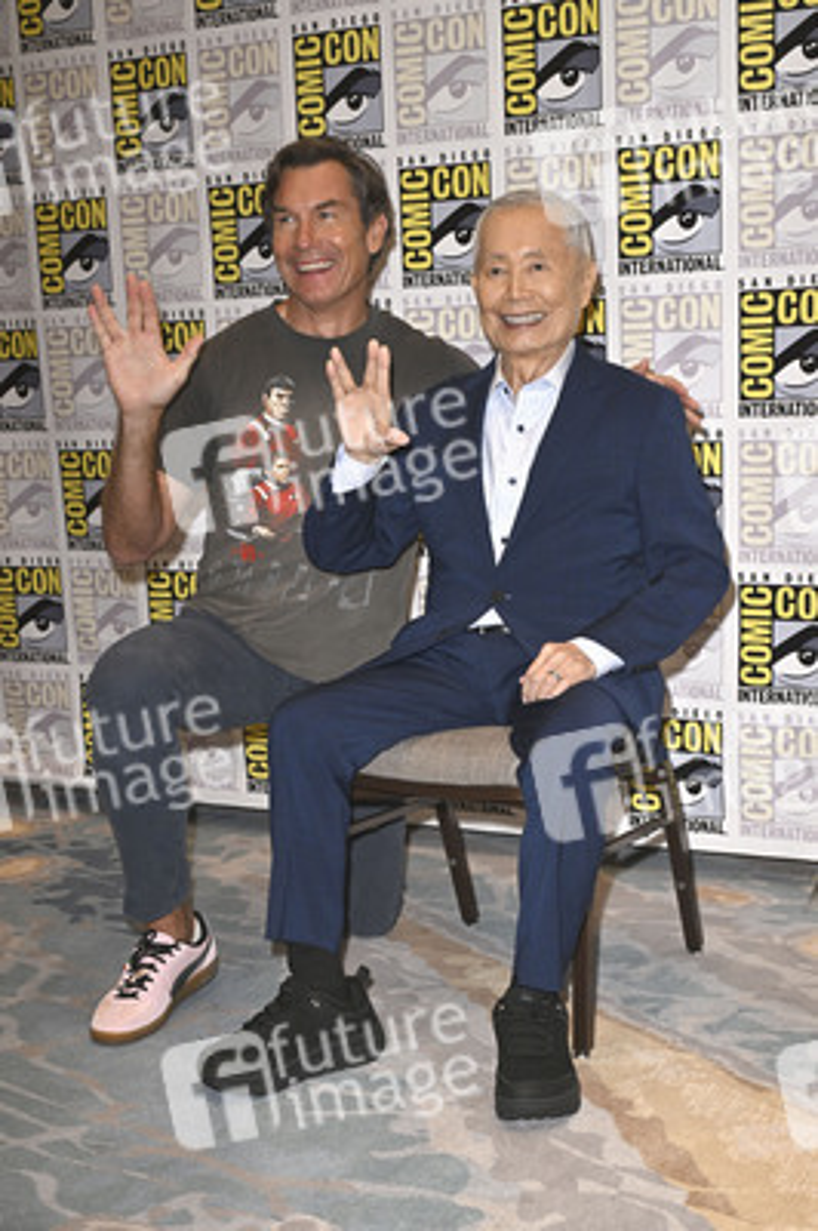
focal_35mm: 41
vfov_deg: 47.4
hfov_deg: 32.6
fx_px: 1400
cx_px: 409
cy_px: 616
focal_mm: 41
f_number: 6.3
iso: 2000
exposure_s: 1/250
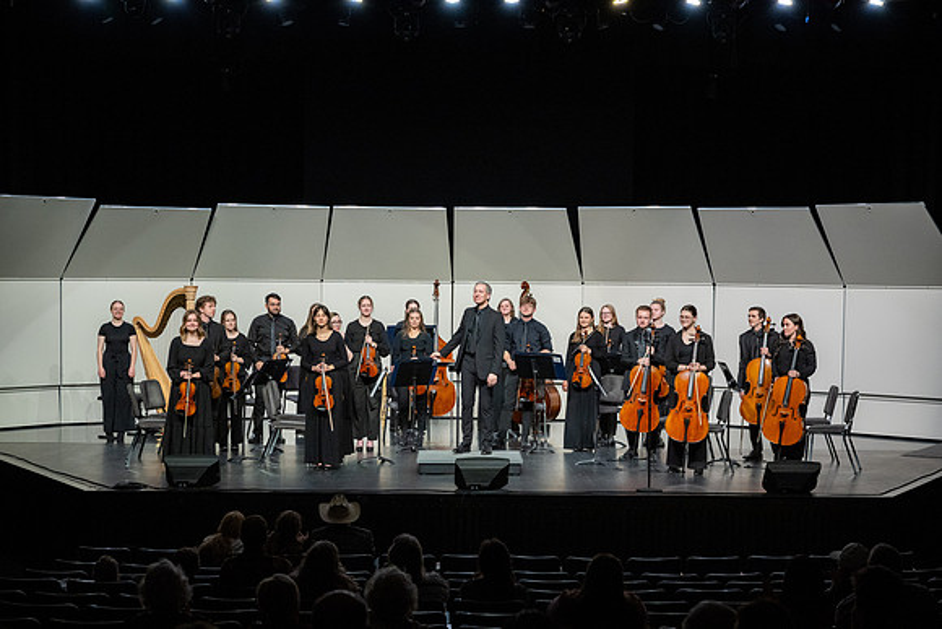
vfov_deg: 21.9
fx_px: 1623
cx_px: 471
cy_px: 314
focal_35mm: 62
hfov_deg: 32.4
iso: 2000
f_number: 4.5
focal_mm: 62
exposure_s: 1/320
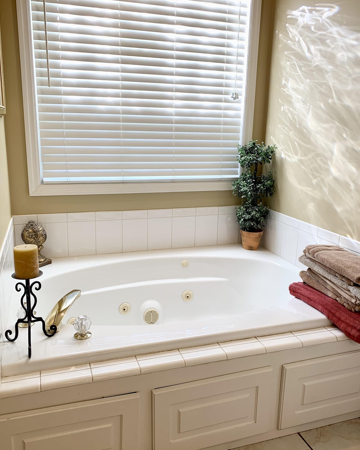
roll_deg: -1.8
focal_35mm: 29
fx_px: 386
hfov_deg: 50.0
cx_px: 174
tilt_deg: -13.6
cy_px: 219
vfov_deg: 60.4
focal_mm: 4.25
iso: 25
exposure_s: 1/129
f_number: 1.8
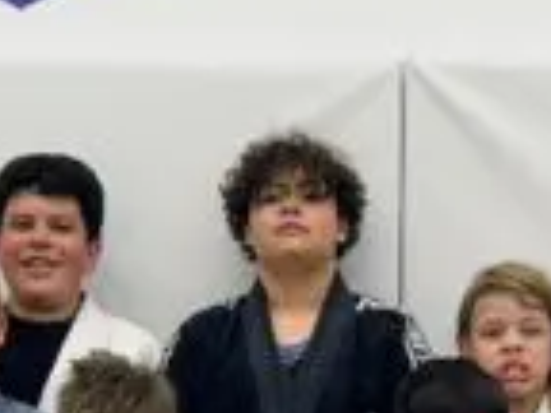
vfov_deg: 10.3
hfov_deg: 14.1
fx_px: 2213
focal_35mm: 139
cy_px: 623
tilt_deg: +0.5
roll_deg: -0.9
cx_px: 417
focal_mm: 5.7
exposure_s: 1/120
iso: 80
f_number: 1.5
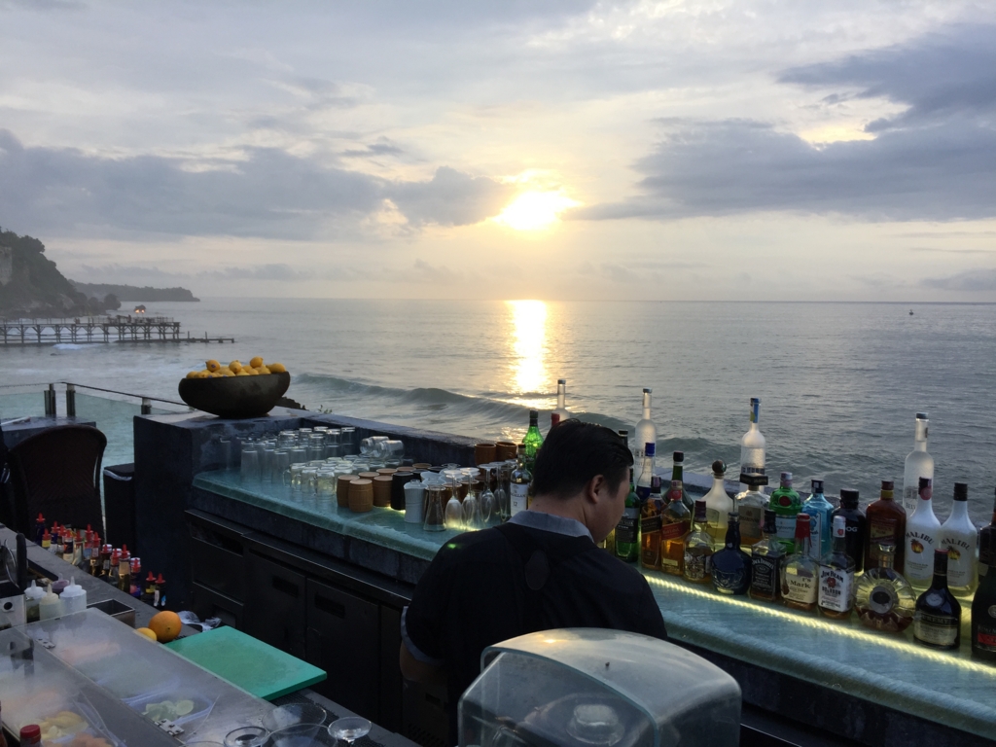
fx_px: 834
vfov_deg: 48.2
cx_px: 498
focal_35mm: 29
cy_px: 374
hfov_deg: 61.7
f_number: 2.2
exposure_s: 1/170
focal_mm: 4.15
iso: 32
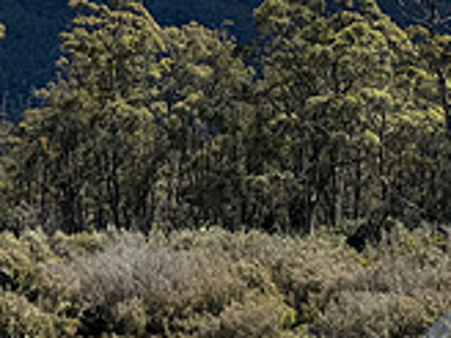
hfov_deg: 21.9
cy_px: 81
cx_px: -36
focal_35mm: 85
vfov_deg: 17.3
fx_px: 1107
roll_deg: -0.5
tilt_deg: +7.9
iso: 80
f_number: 1.78
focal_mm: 6.86
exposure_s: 1/6410
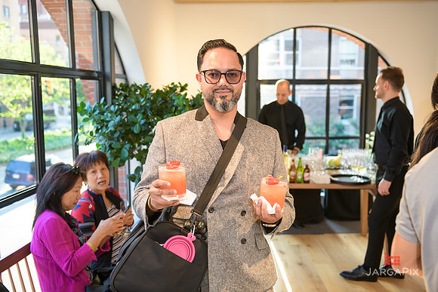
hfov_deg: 53.1
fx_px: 438
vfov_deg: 36.9
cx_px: 219
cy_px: 146
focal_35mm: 36
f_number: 3.2
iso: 400
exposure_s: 1/80
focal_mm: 36
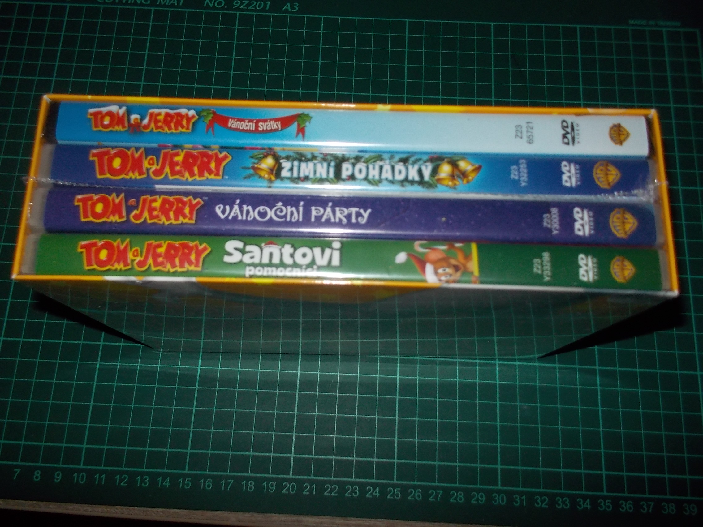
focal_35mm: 29
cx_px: 352
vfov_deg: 48.2
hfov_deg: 61.7
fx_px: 589
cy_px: 264
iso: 200
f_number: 3.3
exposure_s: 1/30
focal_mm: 4.1
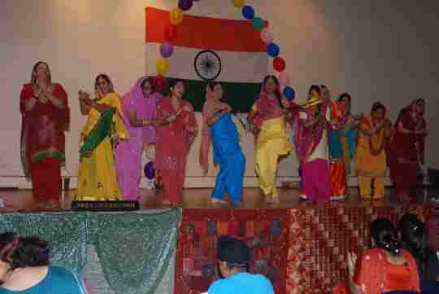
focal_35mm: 52
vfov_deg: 25.8
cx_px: 220
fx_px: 641
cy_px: 147
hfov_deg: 37.8
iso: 220
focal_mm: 35
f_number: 4.2
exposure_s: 1/60
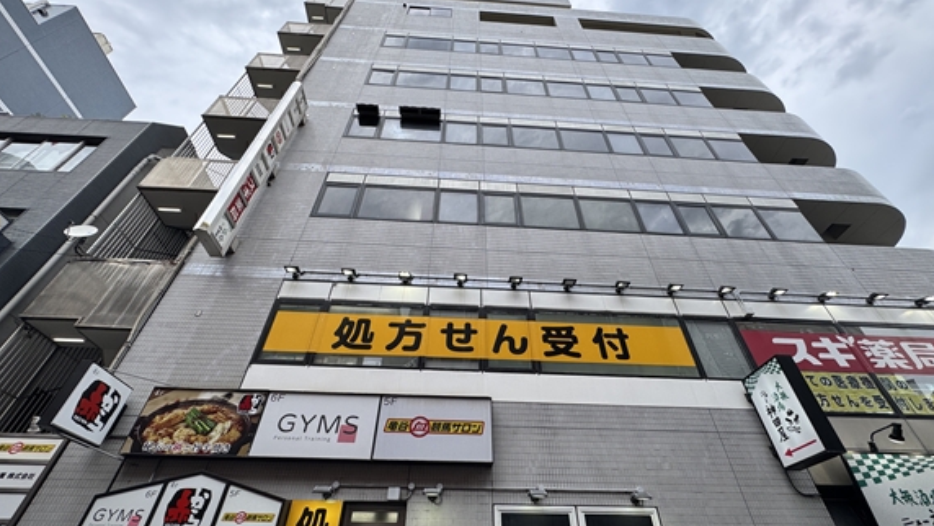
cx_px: 472
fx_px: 396
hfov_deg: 99.4
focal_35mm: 16
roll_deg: +0.6
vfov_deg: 66.9
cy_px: 296
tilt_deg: +39.7
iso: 40
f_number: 2.2
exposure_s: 1/636
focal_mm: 2.22
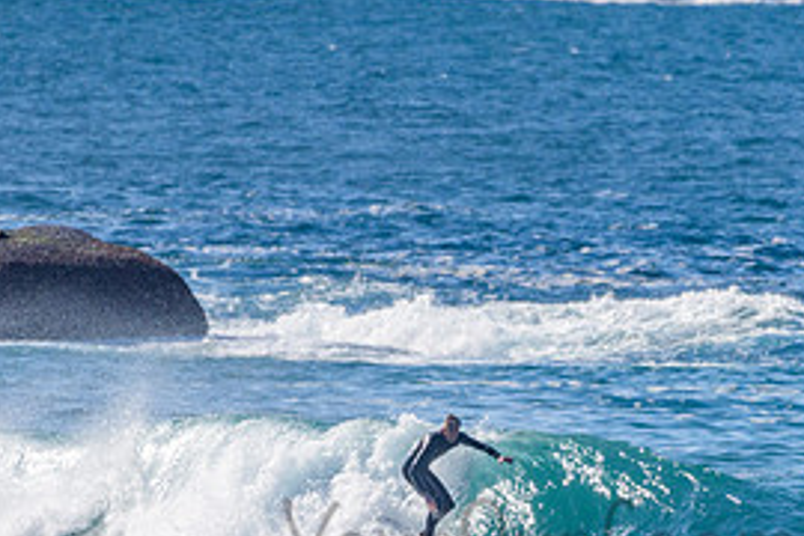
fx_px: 29388
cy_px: 505
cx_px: 479
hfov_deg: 1.6
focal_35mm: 1316
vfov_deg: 1.0
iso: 450
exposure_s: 1/8000
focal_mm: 500
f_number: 5.6
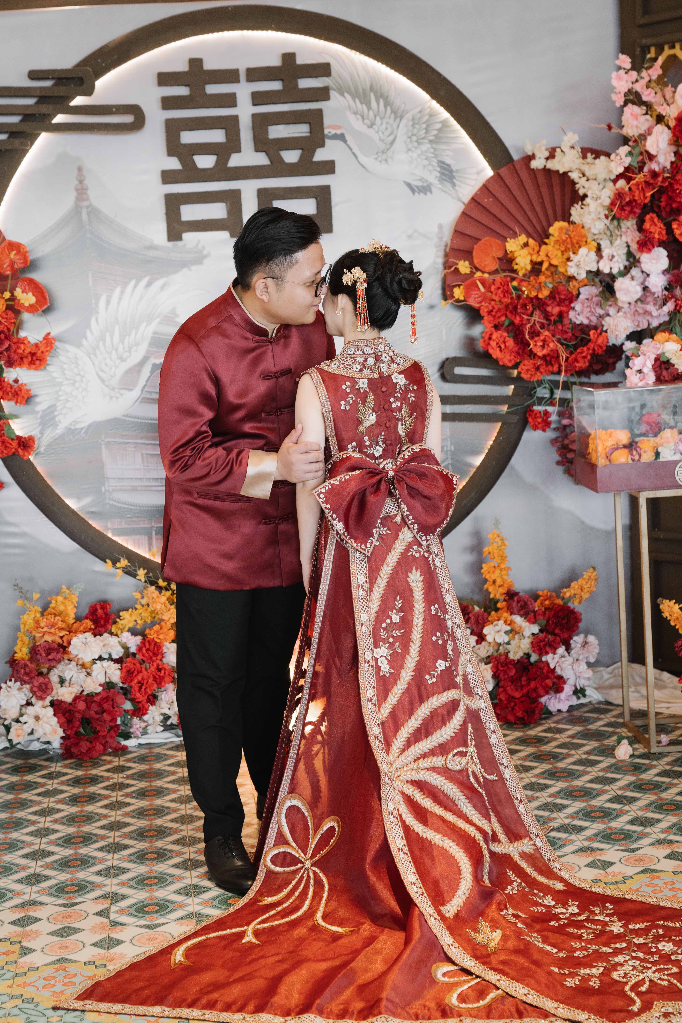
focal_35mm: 59
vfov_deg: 33.9
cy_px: 512
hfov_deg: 23.0
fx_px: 1676
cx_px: 341
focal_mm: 59
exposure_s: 1/125
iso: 2000
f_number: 4
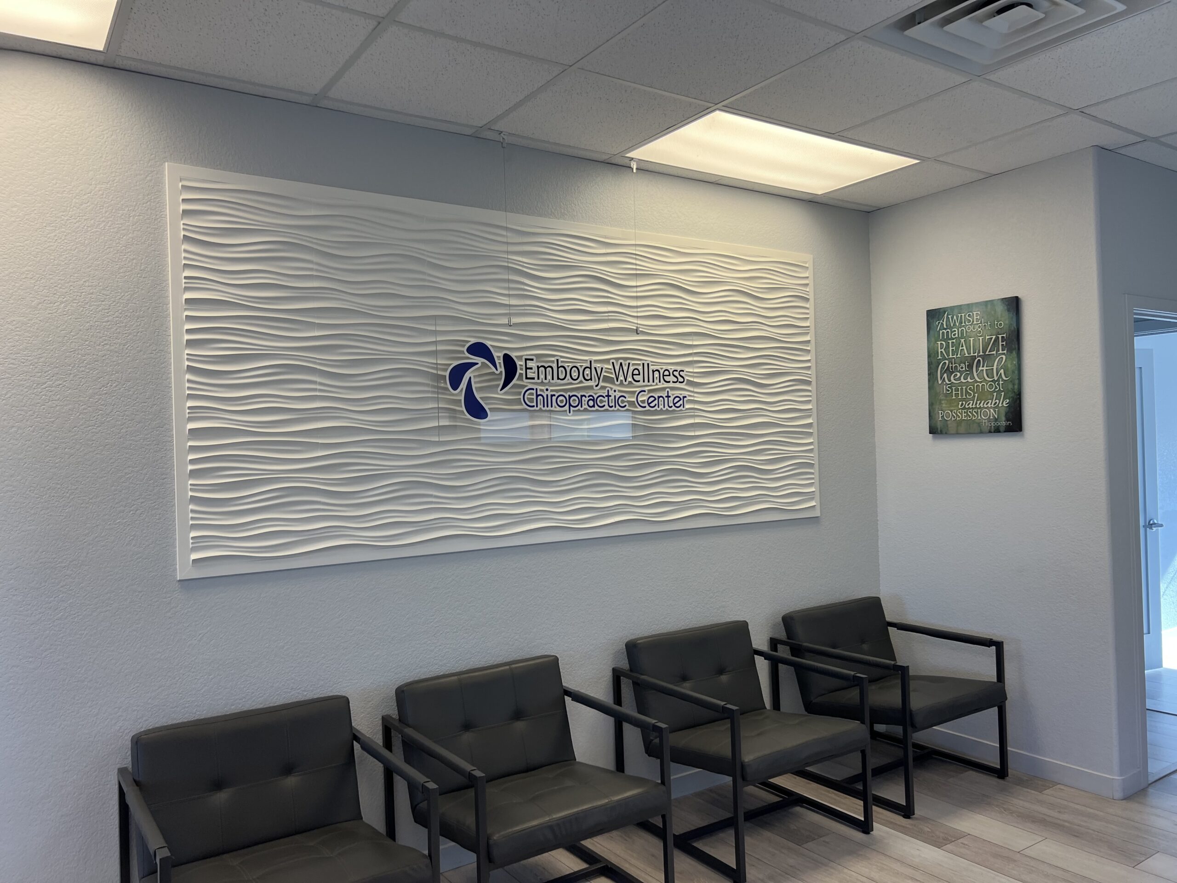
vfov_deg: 53.1
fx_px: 884
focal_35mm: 26
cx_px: 588
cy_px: 442
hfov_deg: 67.3
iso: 40
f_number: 1.5
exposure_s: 1/120
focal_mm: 5.7
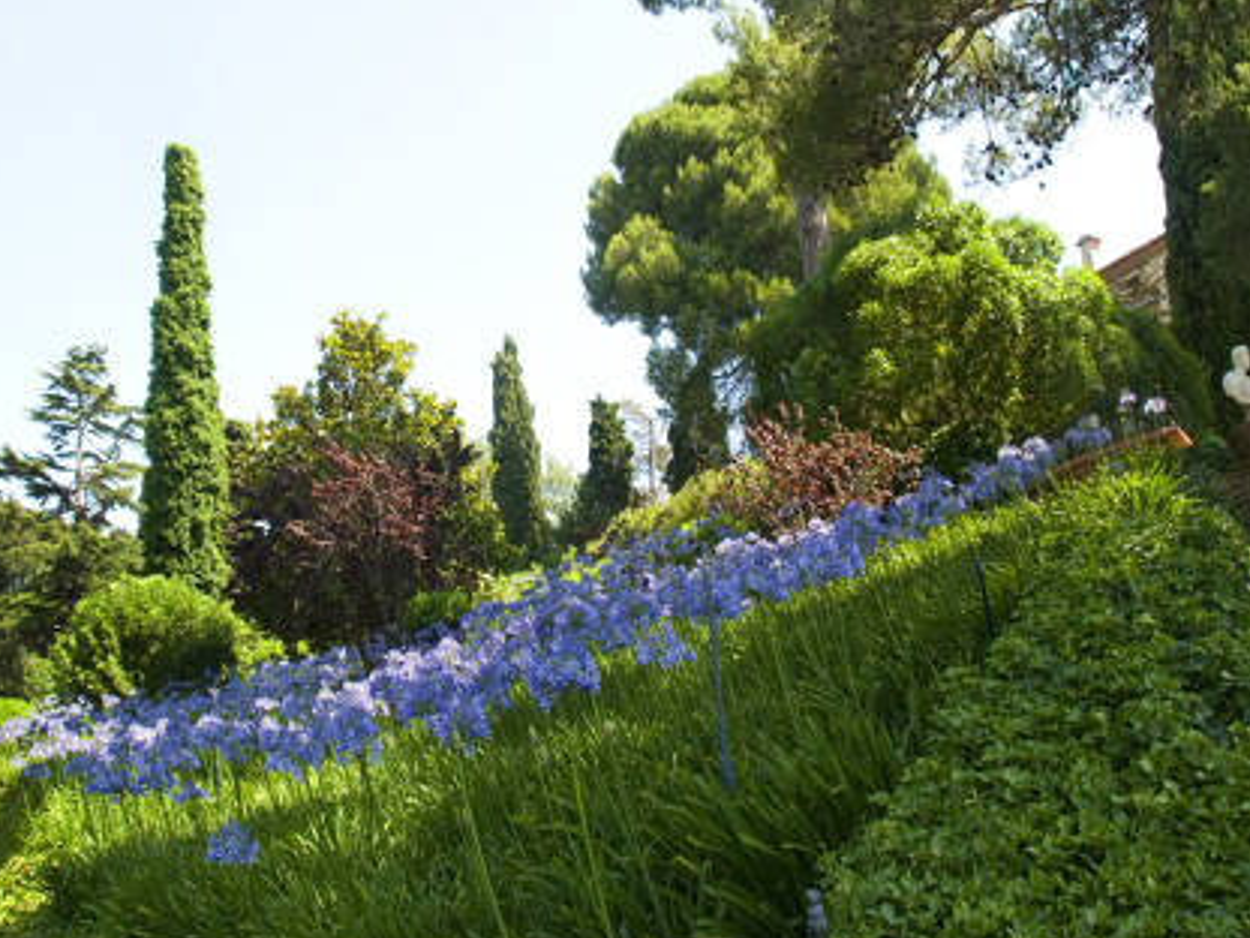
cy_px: 474
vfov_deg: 46.8
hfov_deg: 59.8
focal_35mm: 30
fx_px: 1083
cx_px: 553
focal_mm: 18
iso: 100
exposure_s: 1/250
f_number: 8
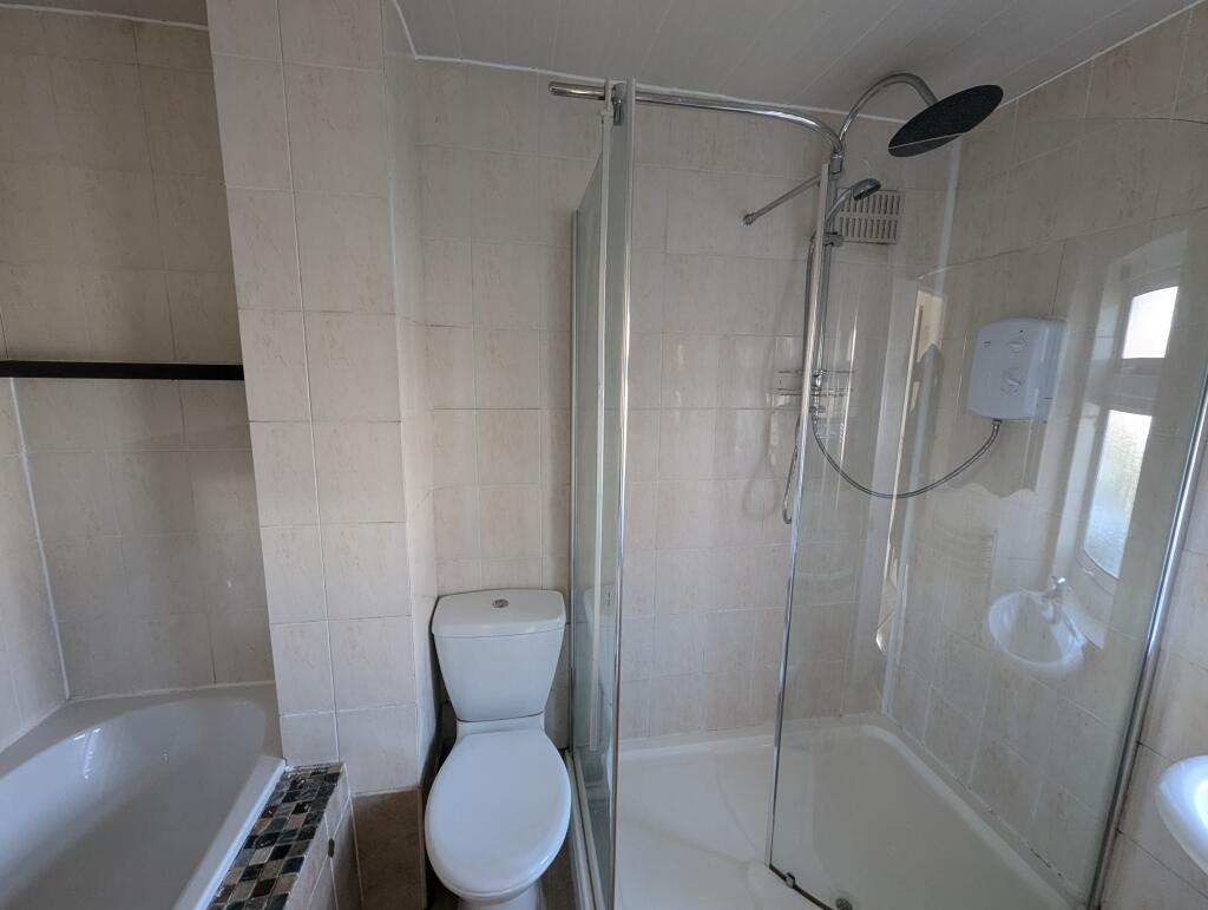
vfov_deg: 90.1
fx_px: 454
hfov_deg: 106.1
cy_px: 455
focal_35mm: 13
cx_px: 604
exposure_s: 1/70.5
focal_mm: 1.95
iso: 259
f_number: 2.2
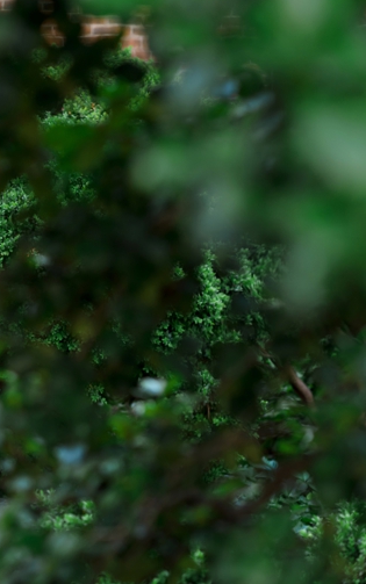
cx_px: -96
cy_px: 271
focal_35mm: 155
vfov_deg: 13.5
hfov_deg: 8.4
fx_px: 2470
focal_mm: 85
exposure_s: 1/500
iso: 500
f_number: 2.8
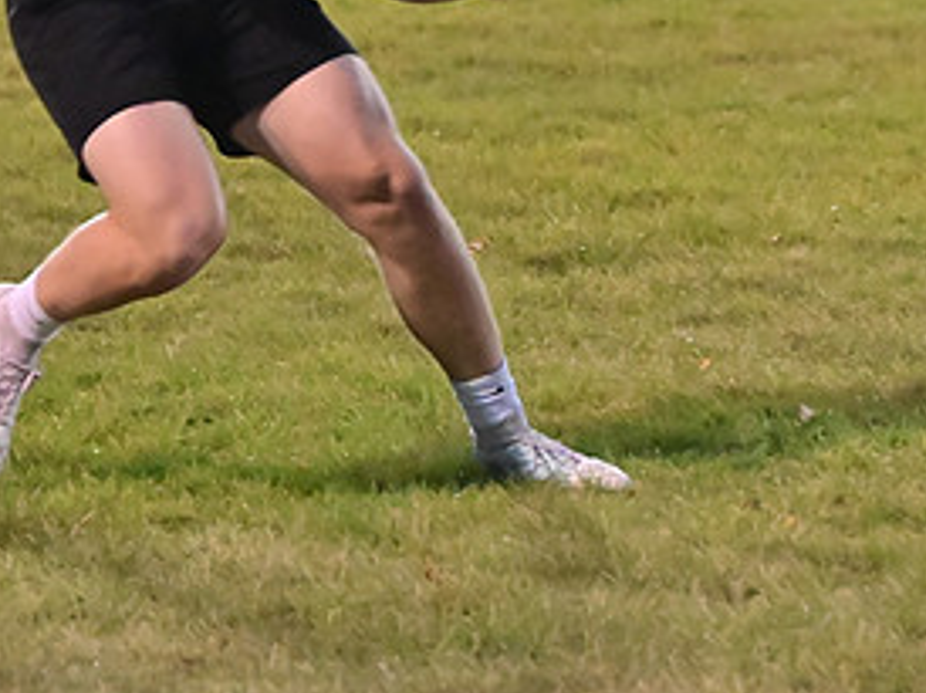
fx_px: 7029
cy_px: 52
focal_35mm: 263
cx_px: 433
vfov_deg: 5.6
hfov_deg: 7.5
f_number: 4
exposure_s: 1/400
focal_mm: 86
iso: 6400
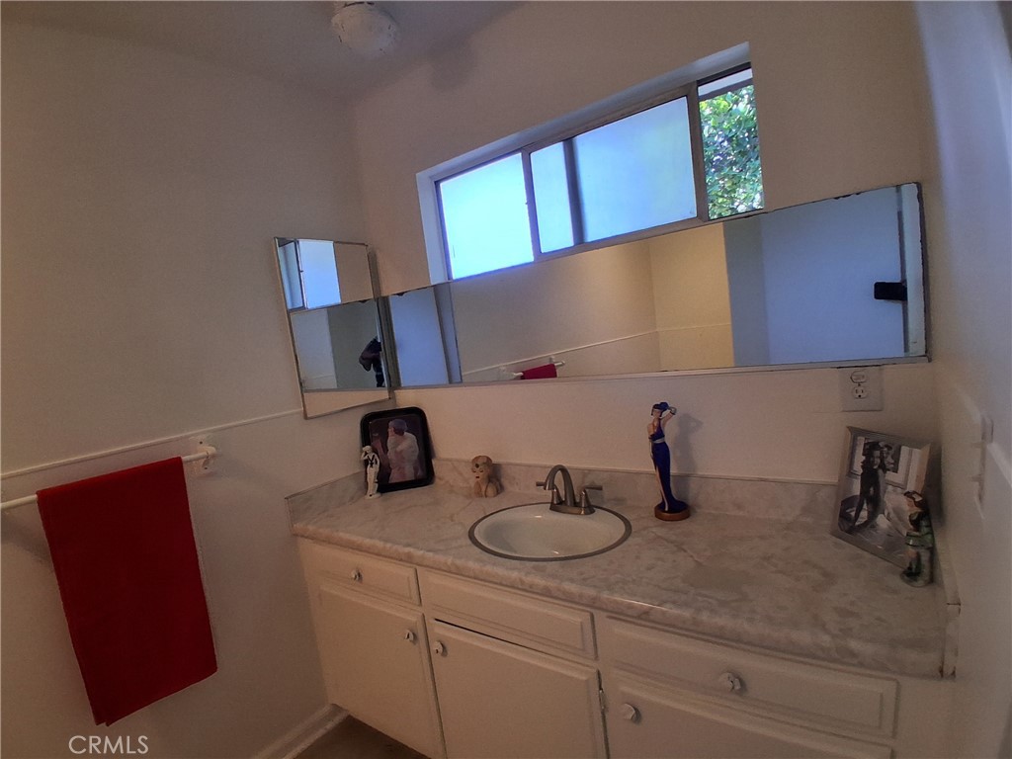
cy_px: 380
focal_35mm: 17
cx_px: 506
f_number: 2.2
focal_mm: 1.4
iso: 80
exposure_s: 1/120
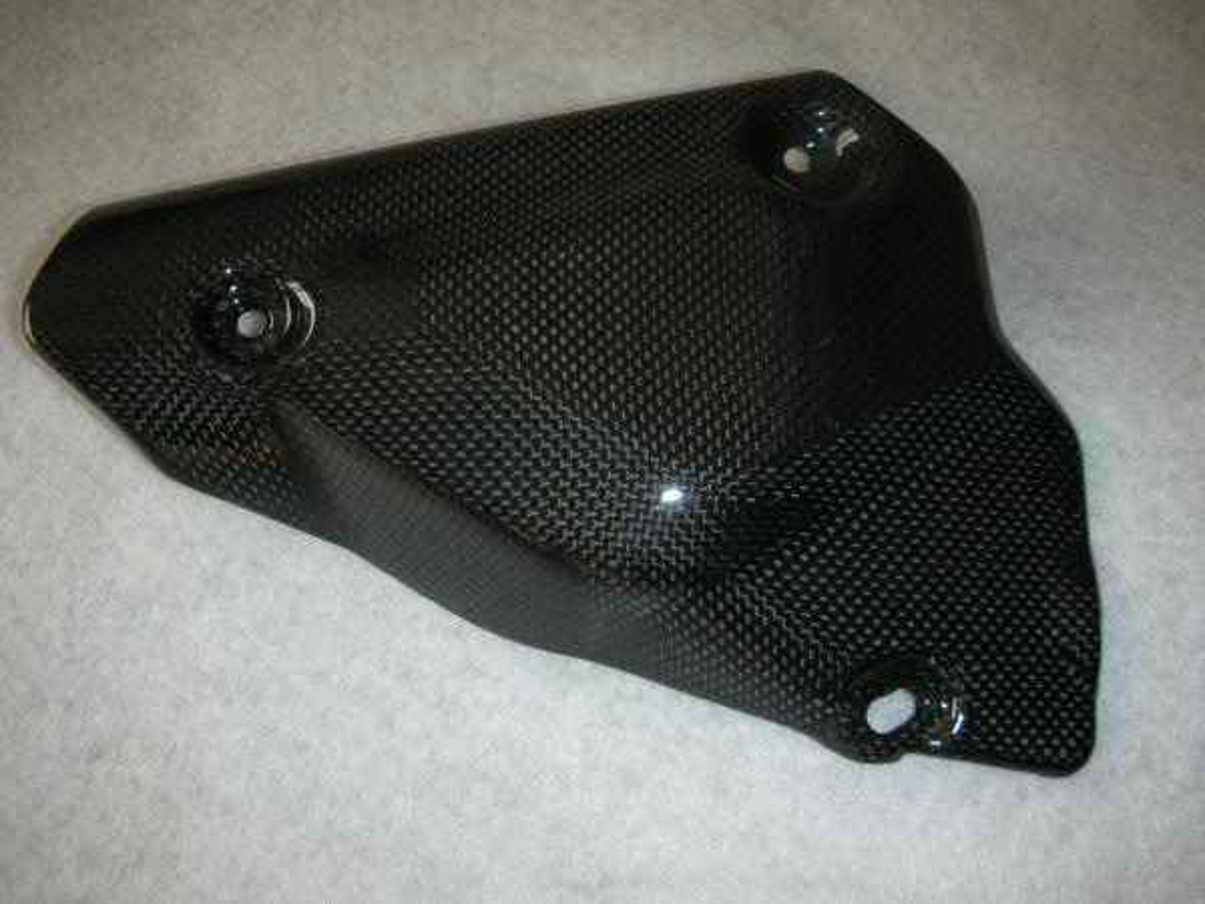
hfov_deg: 52.6
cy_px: 452
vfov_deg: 40.7
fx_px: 1218
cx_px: 602
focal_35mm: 35
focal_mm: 5.8
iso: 50
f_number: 3
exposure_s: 1/60.1
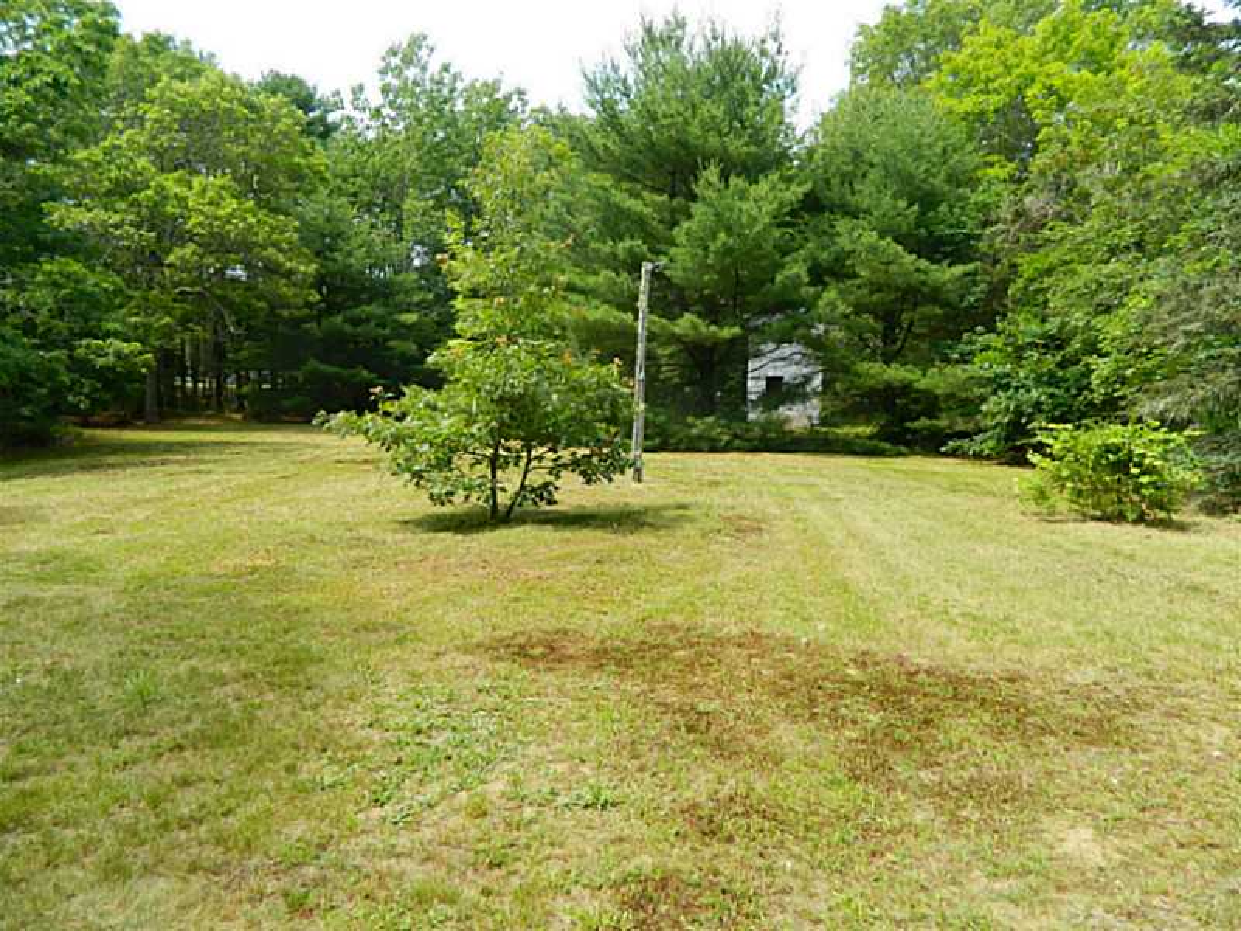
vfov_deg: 54.9
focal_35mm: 25
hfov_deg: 69.4
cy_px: 466
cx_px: 620
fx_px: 896
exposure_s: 1/400
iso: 80
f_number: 3.1
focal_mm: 4.5
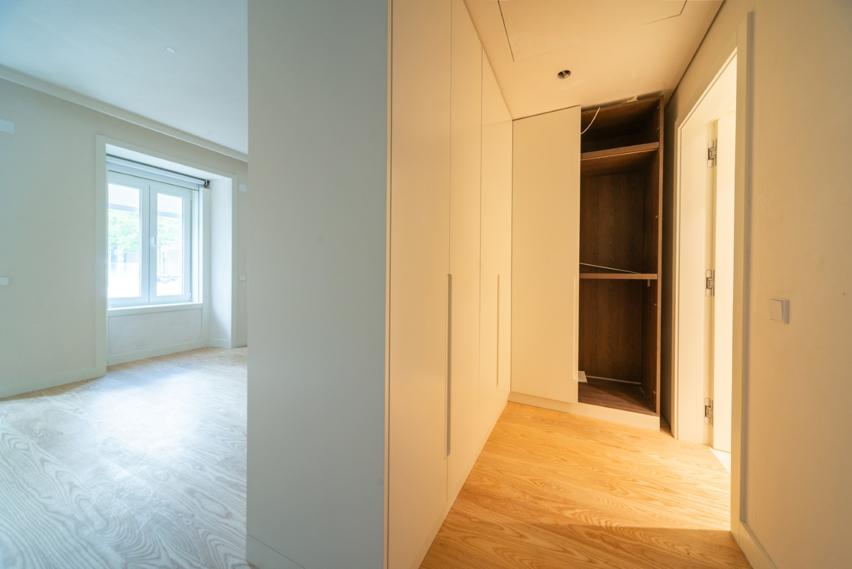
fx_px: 284
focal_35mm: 12
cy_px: 284
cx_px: 426
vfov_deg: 90.1
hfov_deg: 112.6
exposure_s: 1/5
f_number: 8
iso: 320
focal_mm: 12
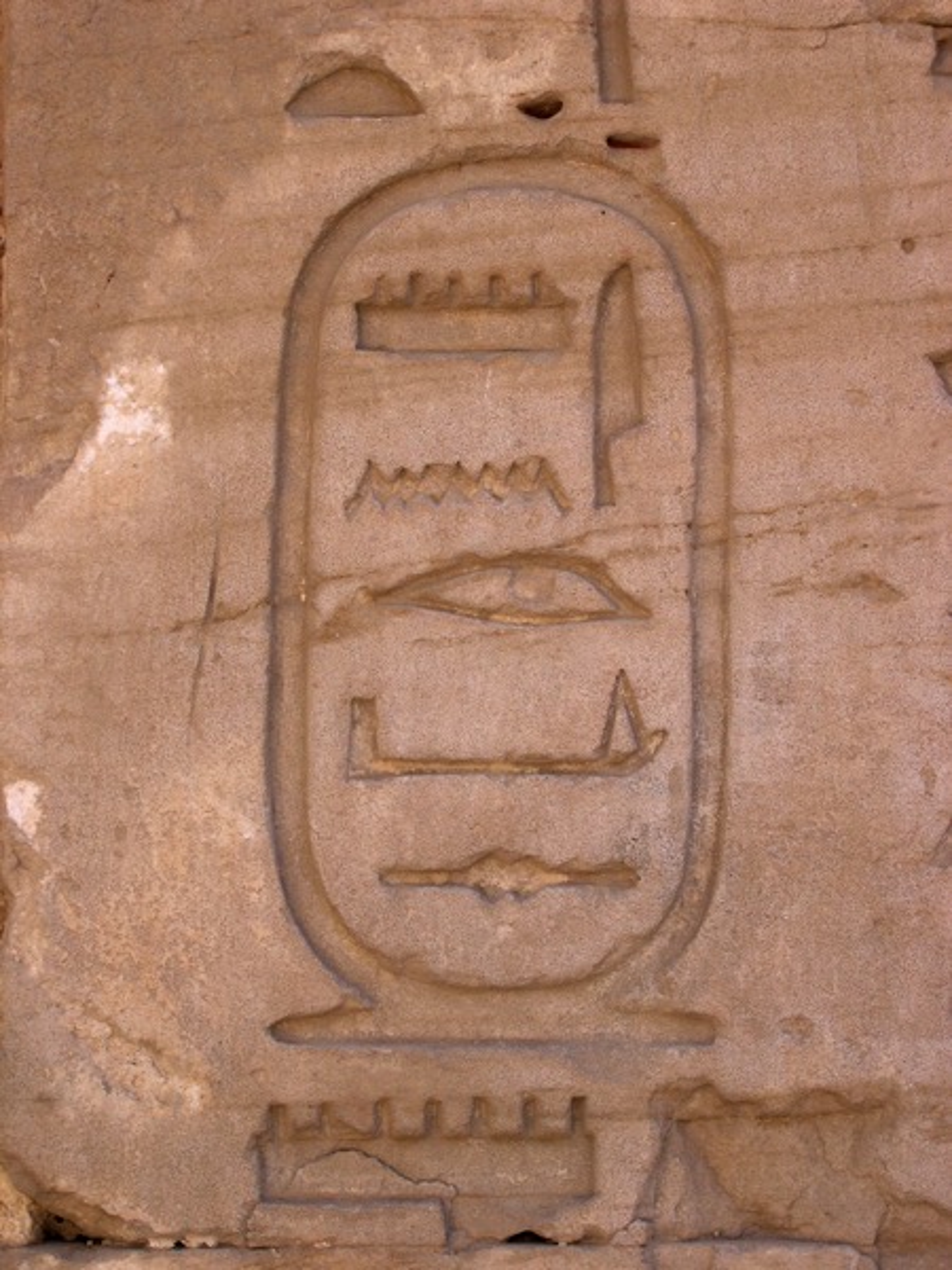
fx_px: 3557
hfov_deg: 15.2
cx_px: 476
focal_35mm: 97
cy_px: 635
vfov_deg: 20.2
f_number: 4.6
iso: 100
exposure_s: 1/160
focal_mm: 20.5
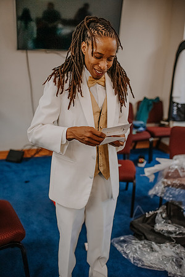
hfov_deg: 37.9
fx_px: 270
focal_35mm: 35
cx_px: 92
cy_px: 138
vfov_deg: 54.4
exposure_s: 1/1000
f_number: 2.2
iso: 3600
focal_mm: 35
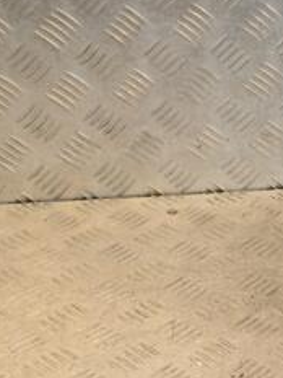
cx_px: 457
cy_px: 134
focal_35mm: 112
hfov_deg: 12.4
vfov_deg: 17.5
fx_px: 1221
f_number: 7.1
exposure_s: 1/200
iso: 800
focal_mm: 30
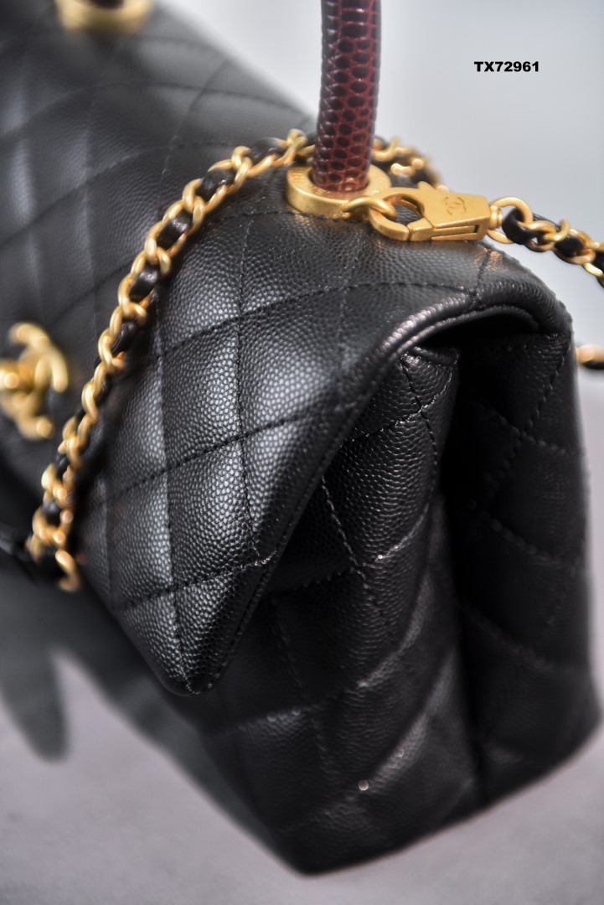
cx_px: 302
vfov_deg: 28.8
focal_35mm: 70
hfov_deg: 19.5
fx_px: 1760
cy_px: 452
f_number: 2.8
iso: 400
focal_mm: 70
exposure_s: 1/500
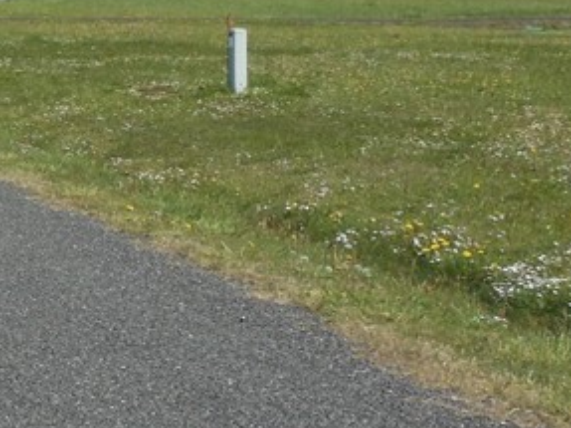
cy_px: 52
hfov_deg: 11.3
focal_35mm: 164
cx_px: -418
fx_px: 2704
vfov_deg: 9.0
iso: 125
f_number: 3.8
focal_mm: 8.2
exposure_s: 1/1250
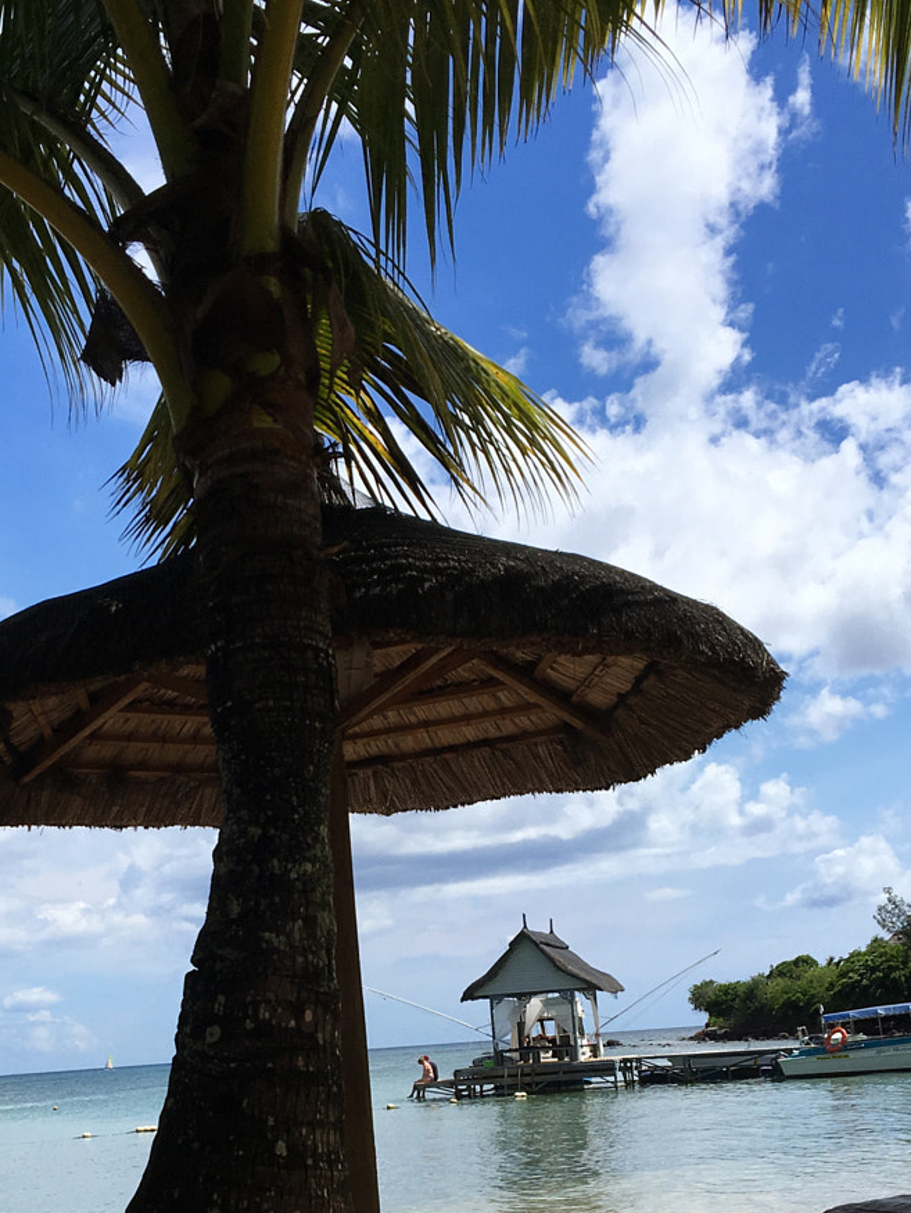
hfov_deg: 27.4
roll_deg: +4.8
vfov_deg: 35.4
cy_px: 902
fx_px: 1858
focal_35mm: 53
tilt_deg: +4.4
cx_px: 320
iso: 25
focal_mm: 4.15
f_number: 2.2
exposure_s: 1/2849
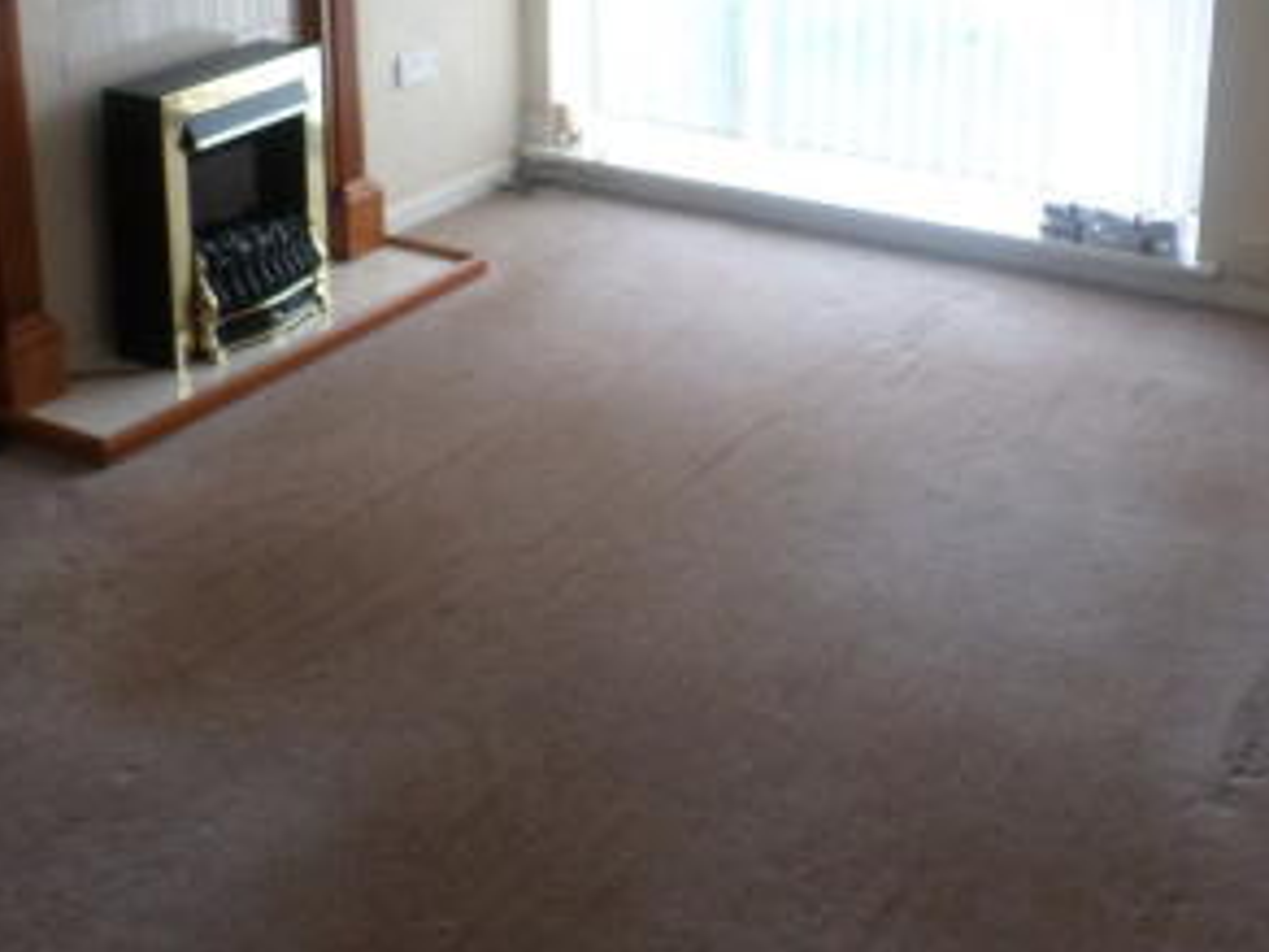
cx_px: 732
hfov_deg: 38.1
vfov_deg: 27.8
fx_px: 1833
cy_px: 63
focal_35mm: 50
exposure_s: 1/125
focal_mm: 4.5
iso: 80
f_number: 2.5
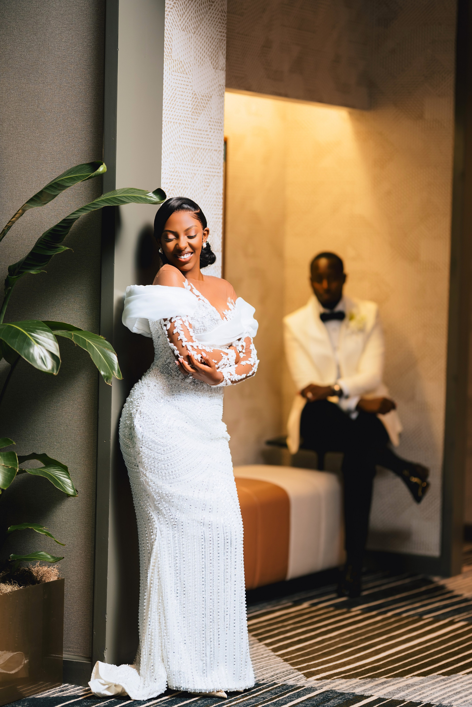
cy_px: 354
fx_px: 2065
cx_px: 236
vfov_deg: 19.5
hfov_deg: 13.0
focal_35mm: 105
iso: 125
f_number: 1.4
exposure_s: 1/80
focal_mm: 105
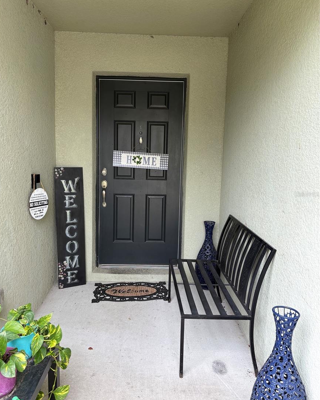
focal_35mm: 28
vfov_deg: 62.2
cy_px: 194
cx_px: 155
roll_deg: -1.1
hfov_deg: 51.5
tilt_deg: -6.6
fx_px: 332
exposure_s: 1/148
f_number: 1.6
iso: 32
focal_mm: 5.96
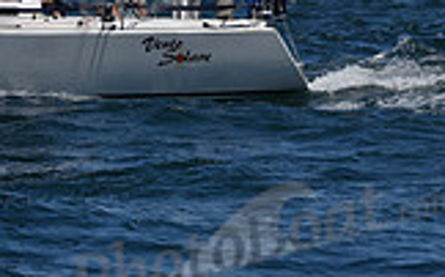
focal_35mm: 255
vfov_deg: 5.1
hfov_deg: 8.2
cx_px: -69
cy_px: -144
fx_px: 3090
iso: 250
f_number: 9
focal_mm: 70
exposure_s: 1/800
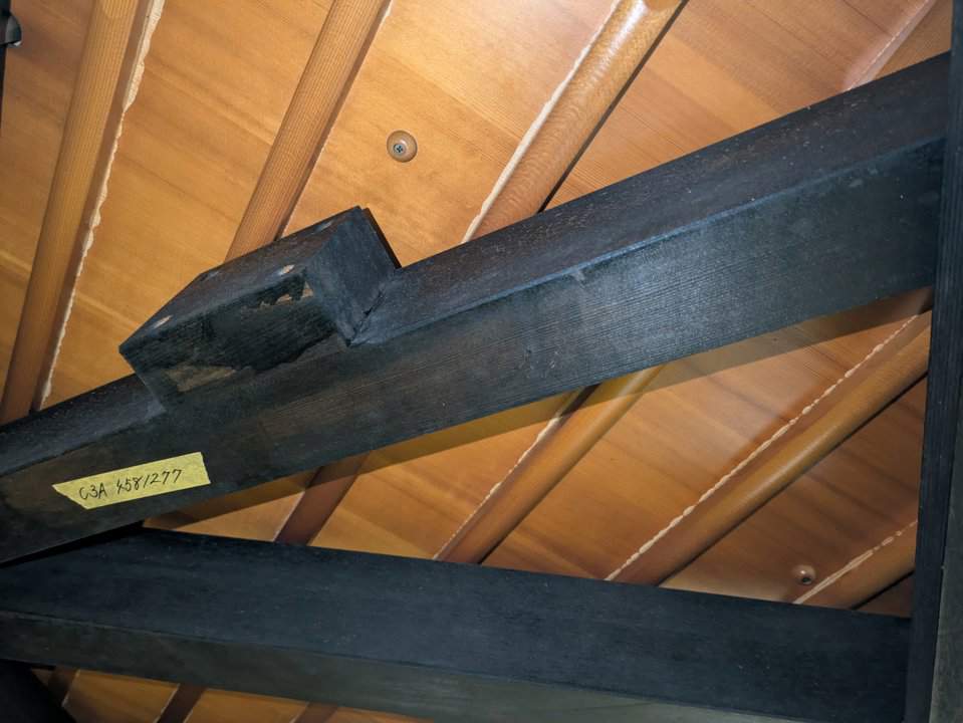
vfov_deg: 54.9
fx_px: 696
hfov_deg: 69.4
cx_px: 482
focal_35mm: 25
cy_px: 362
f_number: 1.89
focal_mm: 5.43
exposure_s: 1/25
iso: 683
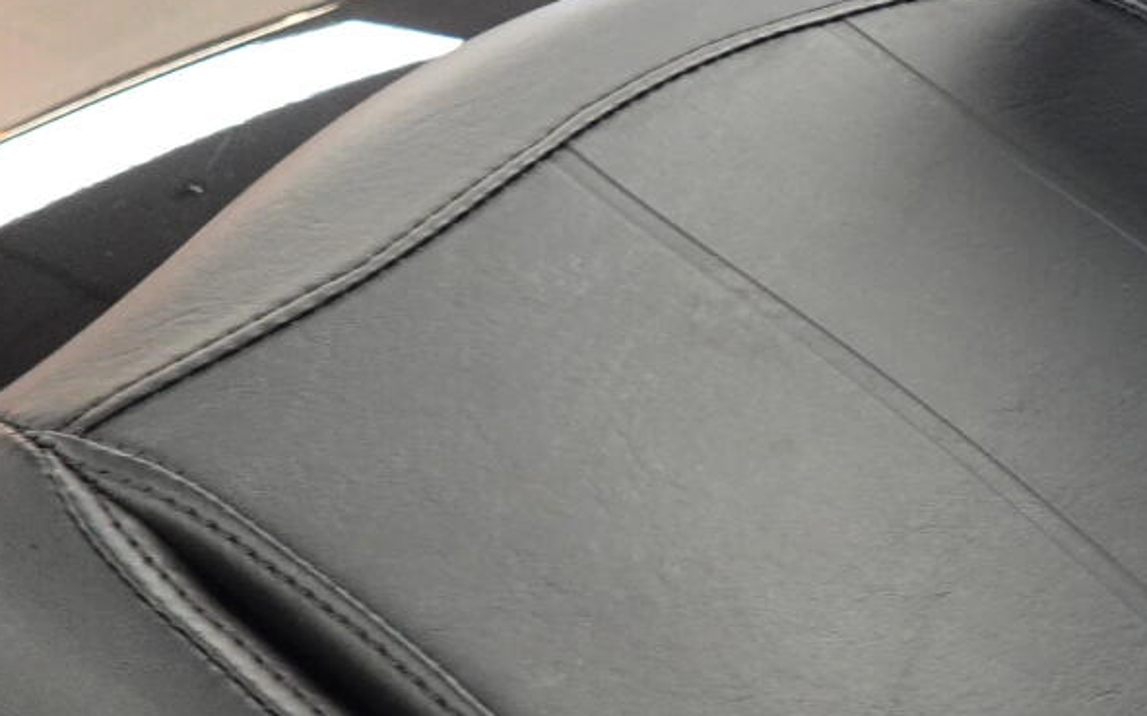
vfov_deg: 18.7
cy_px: 181
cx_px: 1463
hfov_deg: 25.8
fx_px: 2156
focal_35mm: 69
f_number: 2
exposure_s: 1/80
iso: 800
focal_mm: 7.6
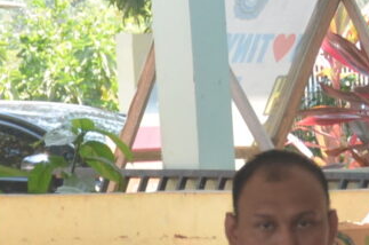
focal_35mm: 371
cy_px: 187
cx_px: 564
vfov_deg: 3.7
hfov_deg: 5.5
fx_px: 3795
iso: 250
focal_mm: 42
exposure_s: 1/125
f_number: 4.8
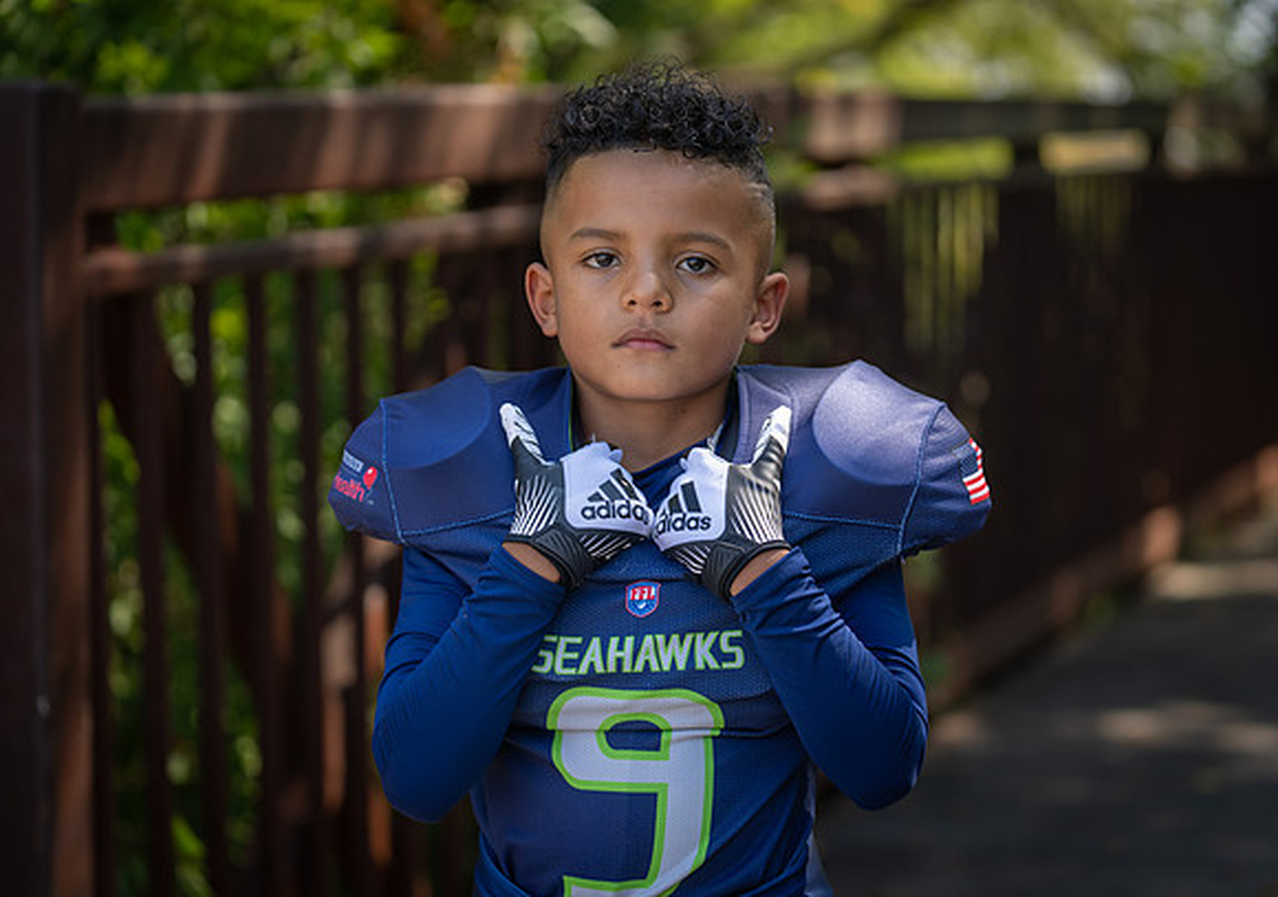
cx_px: 673
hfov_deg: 23.3
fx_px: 3104
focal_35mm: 86
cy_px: 449
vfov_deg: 16.4
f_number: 2.8
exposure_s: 1/320
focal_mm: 82
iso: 100
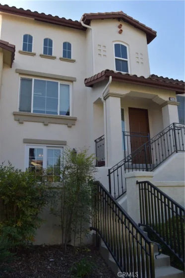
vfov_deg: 61.9
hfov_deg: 43.6
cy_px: 139
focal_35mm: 30
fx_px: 231
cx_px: 92
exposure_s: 1/160
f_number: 6.3
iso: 100
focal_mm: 20
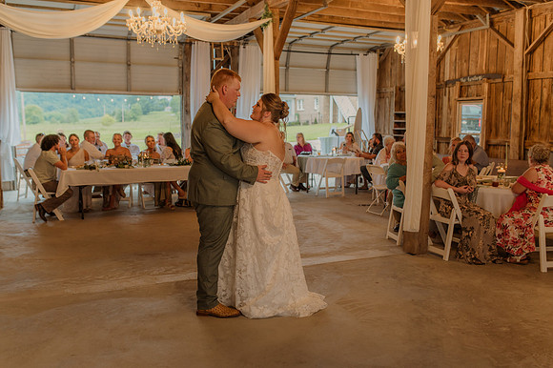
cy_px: 184
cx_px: 276
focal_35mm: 35
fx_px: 537
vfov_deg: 37.8
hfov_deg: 54.5
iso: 640
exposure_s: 1/200
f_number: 2.5
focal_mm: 35
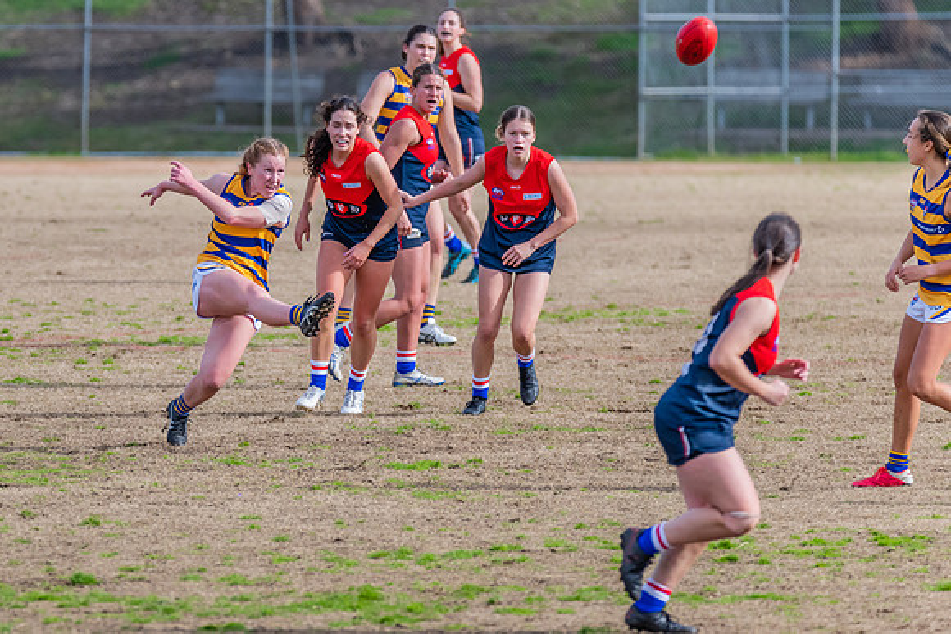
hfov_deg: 4.1
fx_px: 13387
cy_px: 287
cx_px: 285
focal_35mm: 507
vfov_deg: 2.7
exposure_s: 1/1600
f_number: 7.1
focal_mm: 360
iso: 800
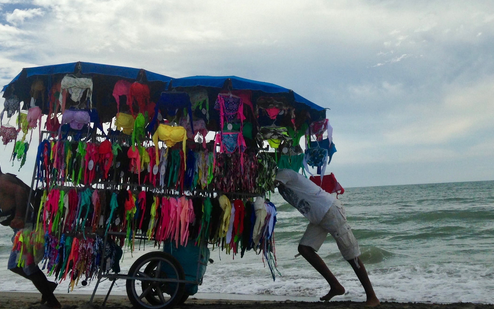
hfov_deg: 37.5
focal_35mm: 54
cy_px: 58
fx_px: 727
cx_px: 226
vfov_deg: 23.6
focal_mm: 4.12
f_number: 2.4
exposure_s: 1/3390
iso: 50
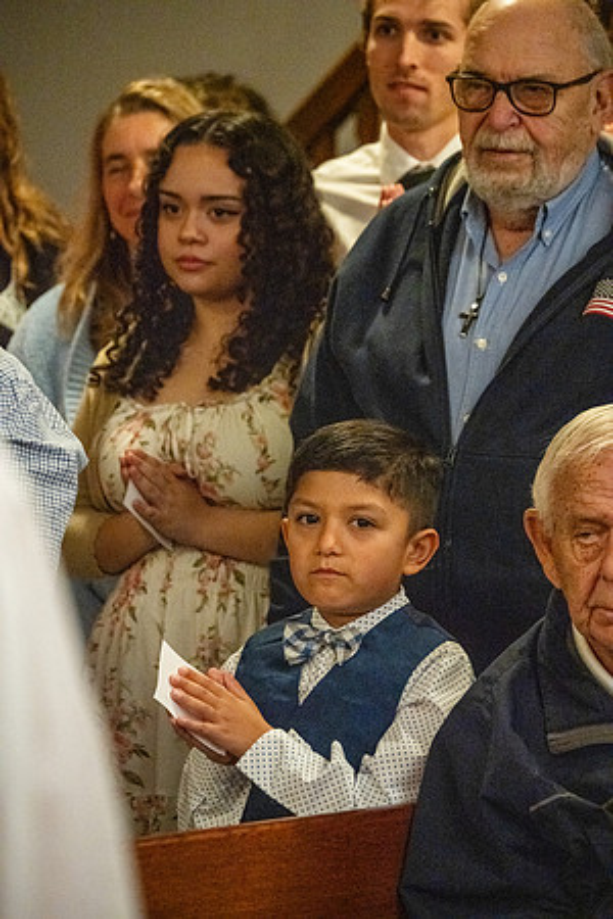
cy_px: 460
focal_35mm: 200
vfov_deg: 10.3
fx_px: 5108
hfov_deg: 6.9
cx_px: 306
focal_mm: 200
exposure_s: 1/60
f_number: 6.3
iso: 5000
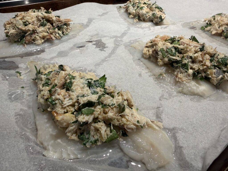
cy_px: 86
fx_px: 158
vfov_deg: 56.8
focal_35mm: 24
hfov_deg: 71.6
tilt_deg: -42.5
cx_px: 114
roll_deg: -2.9
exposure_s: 1/120
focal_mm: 2.22
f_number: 2.2
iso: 125
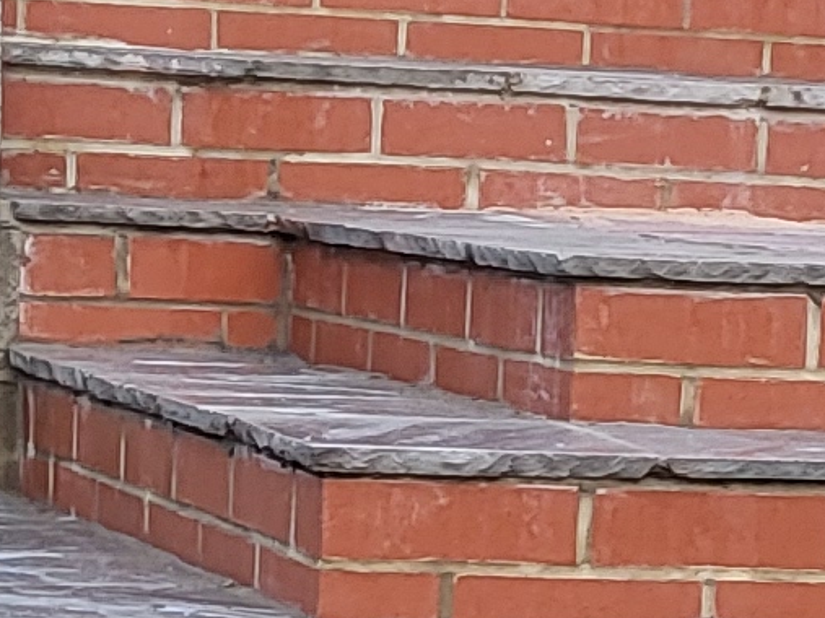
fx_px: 4885
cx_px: 680
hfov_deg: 9.6
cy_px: 1382
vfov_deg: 6.9
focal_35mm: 205
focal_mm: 5.4
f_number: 1.8
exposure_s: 1/100
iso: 64
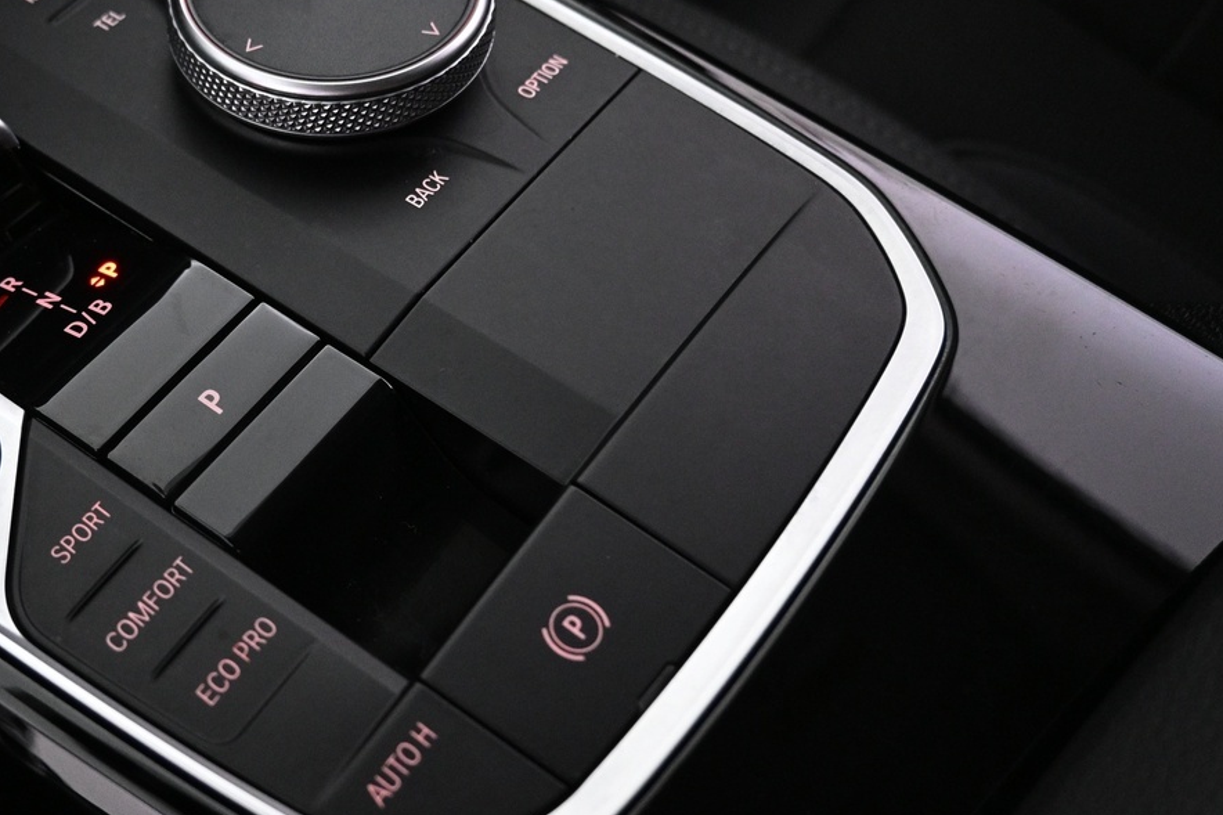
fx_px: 1494
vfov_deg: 30.4
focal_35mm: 44
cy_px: 307
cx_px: 210
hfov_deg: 42.1
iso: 1600
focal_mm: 16
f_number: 3.5
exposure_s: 1/40
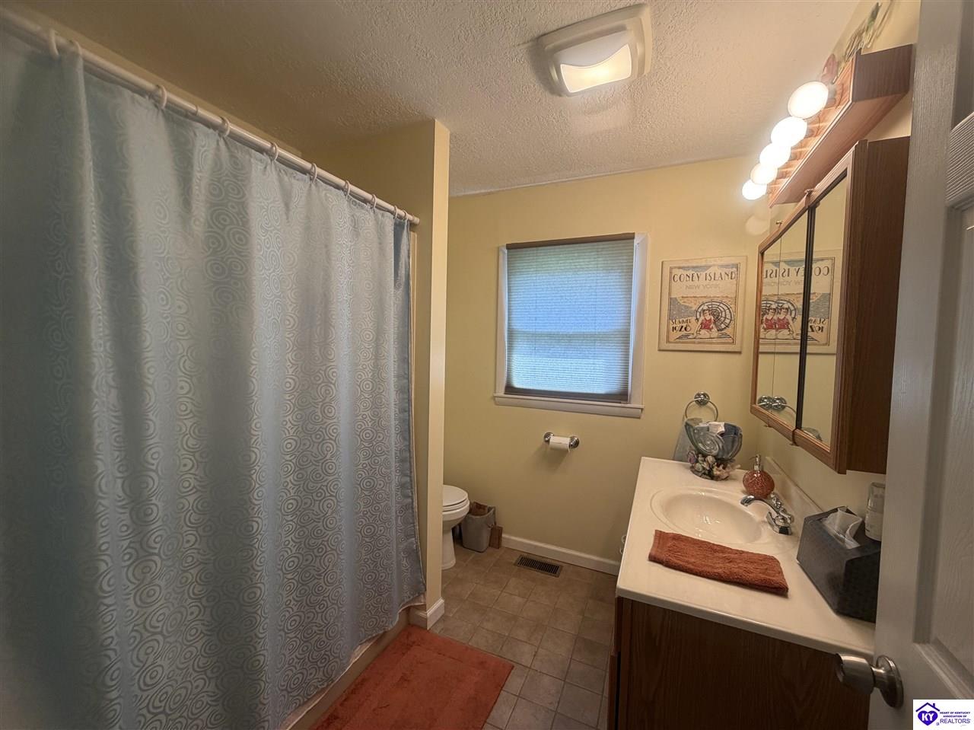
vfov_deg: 85.6
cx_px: 487
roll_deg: -1.1
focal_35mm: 14
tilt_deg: -2.9
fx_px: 394
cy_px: 365
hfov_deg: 102.1
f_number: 2.2
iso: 200
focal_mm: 2.22
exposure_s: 1/120
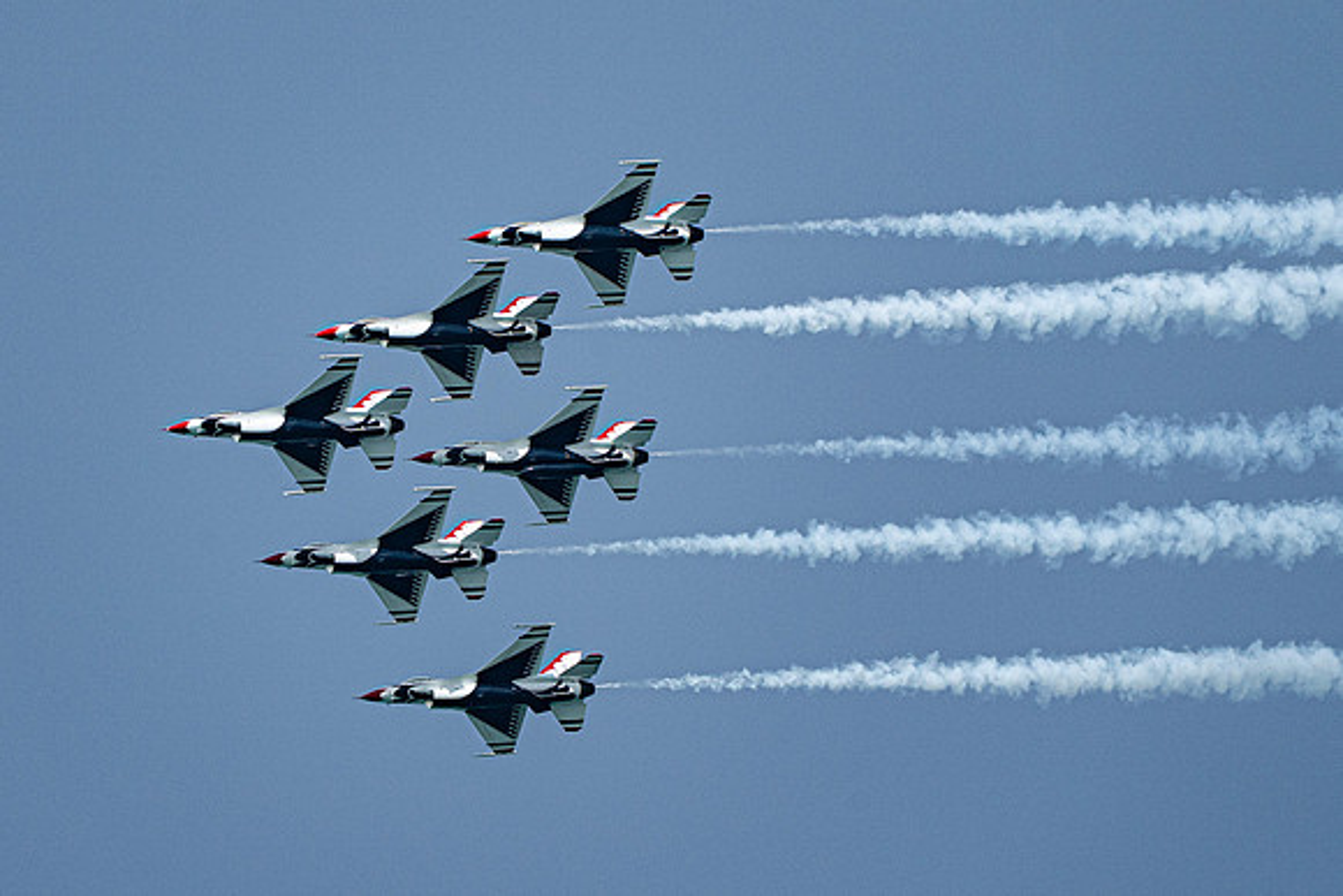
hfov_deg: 3.1
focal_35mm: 669
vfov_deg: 2.1
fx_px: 24949
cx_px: 562
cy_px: 439
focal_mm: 400
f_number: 10
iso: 640
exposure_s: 1/2000
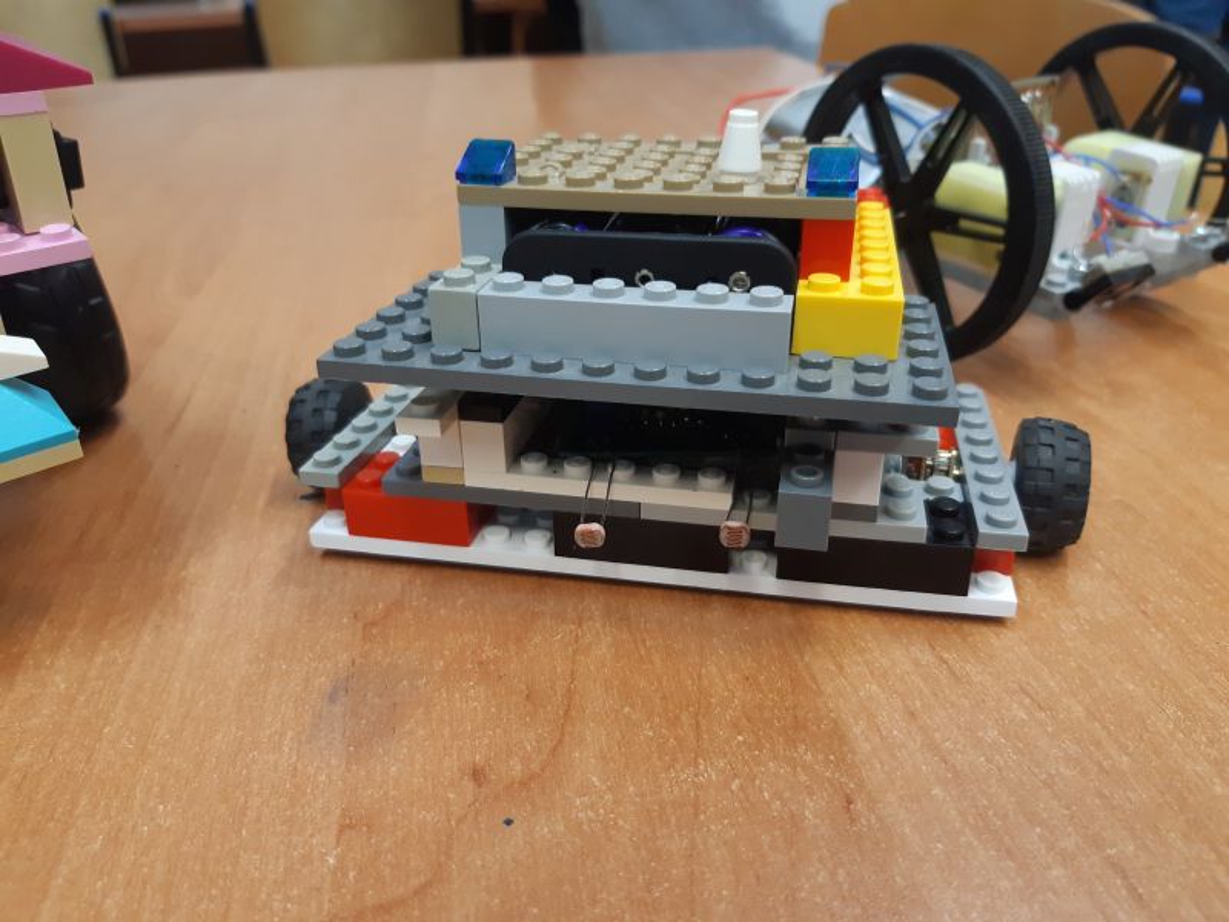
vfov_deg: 53.1
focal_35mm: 26
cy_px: 461
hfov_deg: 67.3
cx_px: 614
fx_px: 923
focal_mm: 3.92
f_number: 1.7
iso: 160
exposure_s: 1/50
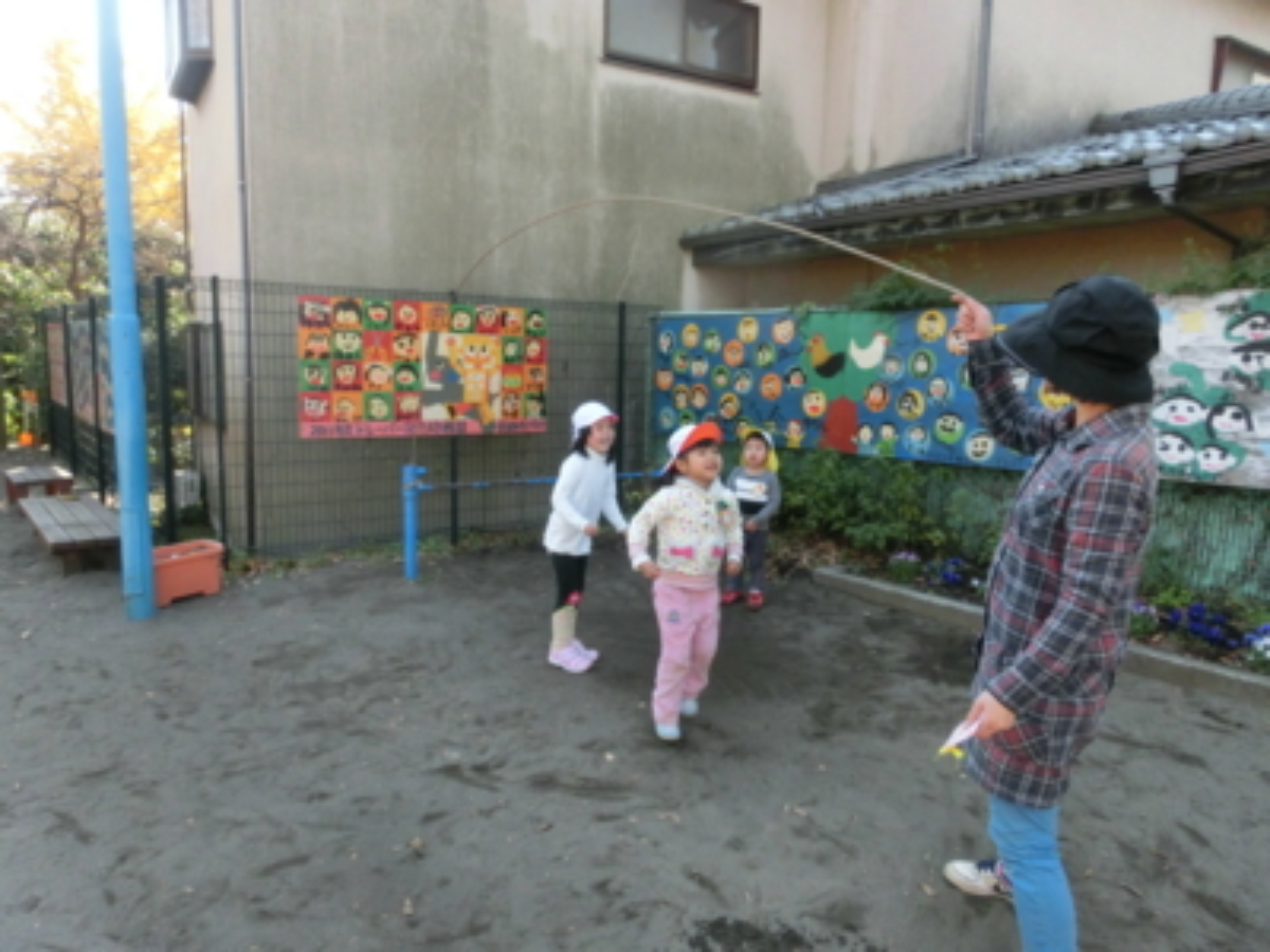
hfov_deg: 71.6
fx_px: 881
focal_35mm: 24
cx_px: 635
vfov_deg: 56.8
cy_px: 476
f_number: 3
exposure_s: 1/1000
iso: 500
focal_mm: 4.24
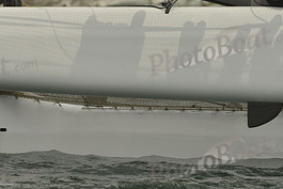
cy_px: 8
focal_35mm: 875
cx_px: 94
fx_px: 6882
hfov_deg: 2.4
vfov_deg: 1.6
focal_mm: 400
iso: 280
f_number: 8
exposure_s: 1/1600
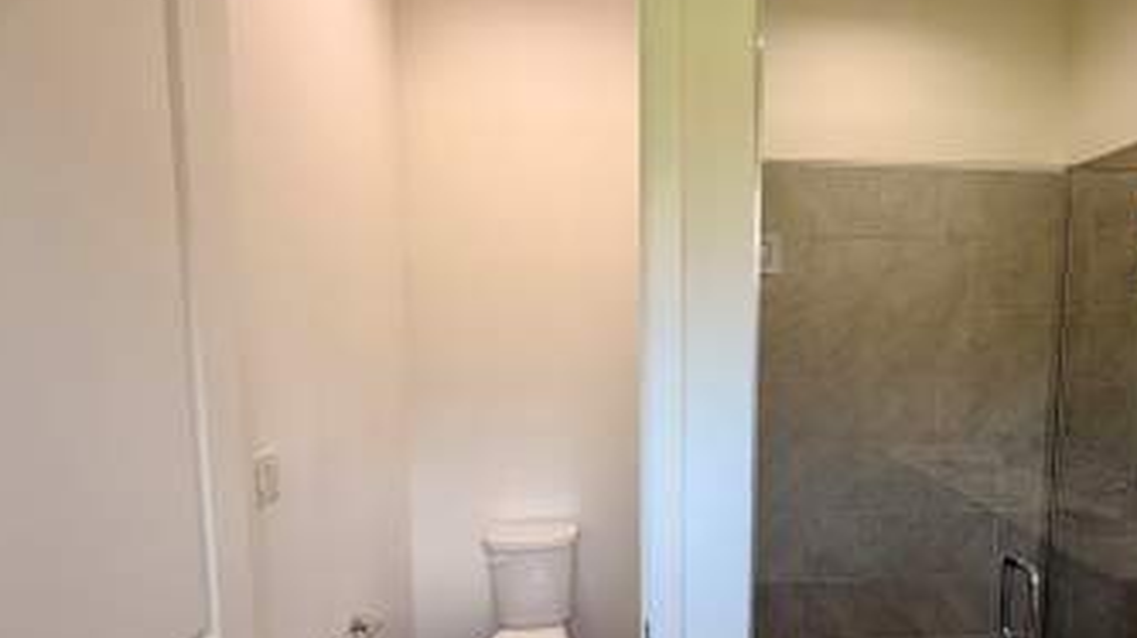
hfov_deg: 80.1
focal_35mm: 22
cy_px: 396
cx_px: 690
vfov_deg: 50.9
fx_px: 663
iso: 250
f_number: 2.2
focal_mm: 2.22
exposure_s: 1/120
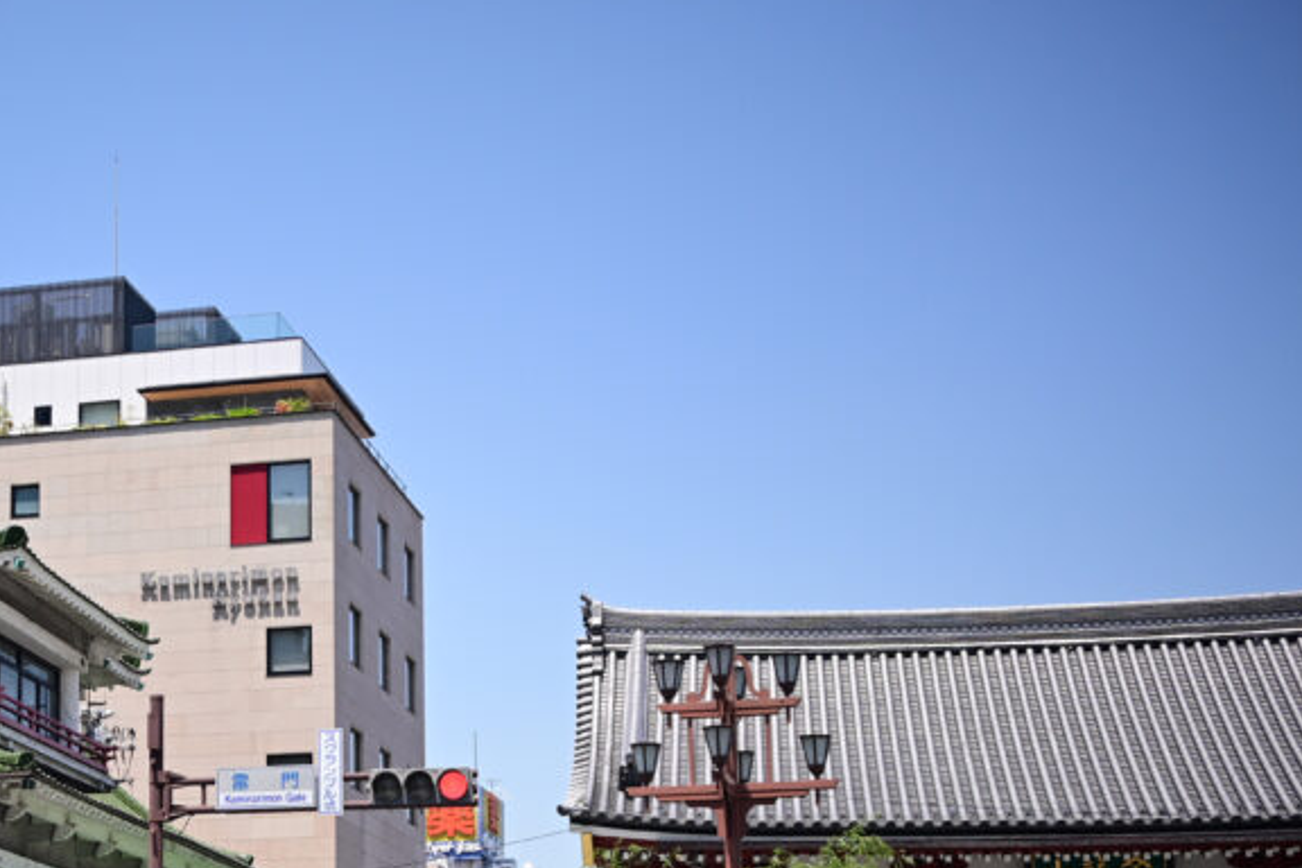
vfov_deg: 20.9
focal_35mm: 64
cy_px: 758
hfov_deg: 30.5
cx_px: 212
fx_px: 2314
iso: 100
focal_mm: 24
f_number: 2
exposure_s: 1/4000
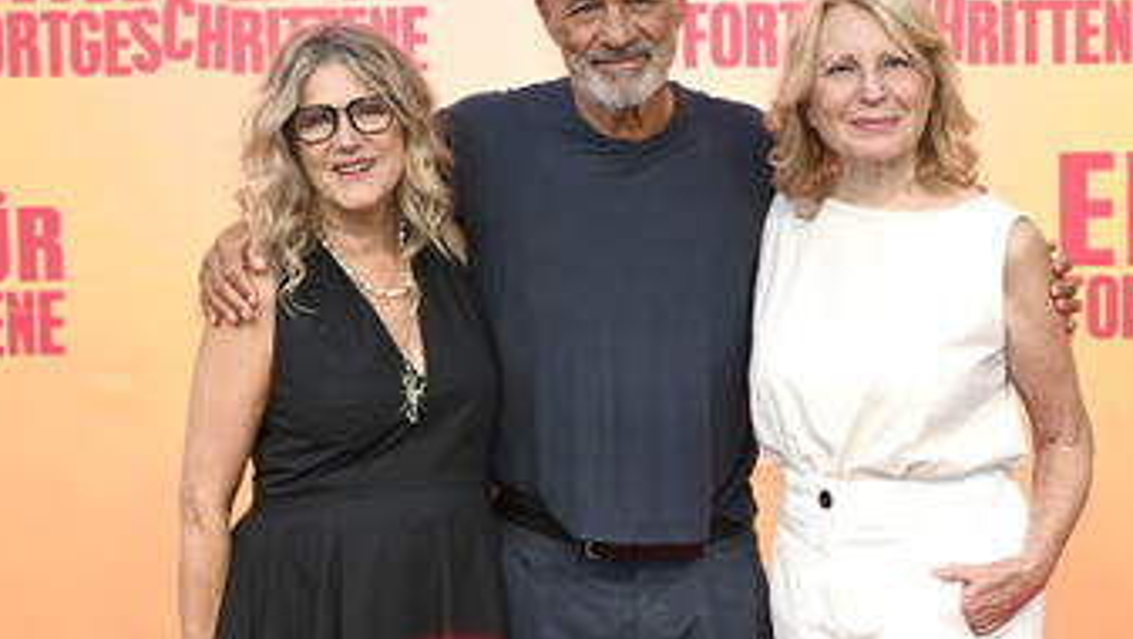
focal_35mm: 77
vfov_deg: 15.7
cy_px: 367
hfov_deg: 27.5
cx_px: 620
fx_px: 2315
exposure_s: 1/200
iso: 800
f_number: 5.6
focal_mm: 55
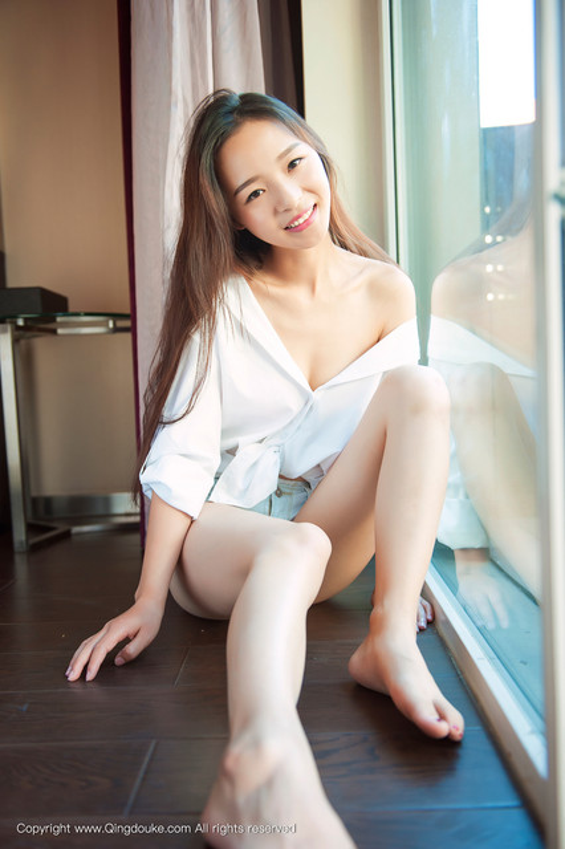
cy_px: 424
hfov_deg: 38.8
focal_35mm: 34
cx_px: 282
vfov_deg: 55.8
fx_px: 801
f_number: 3.2
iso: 800
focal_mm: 34
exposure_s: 1/125
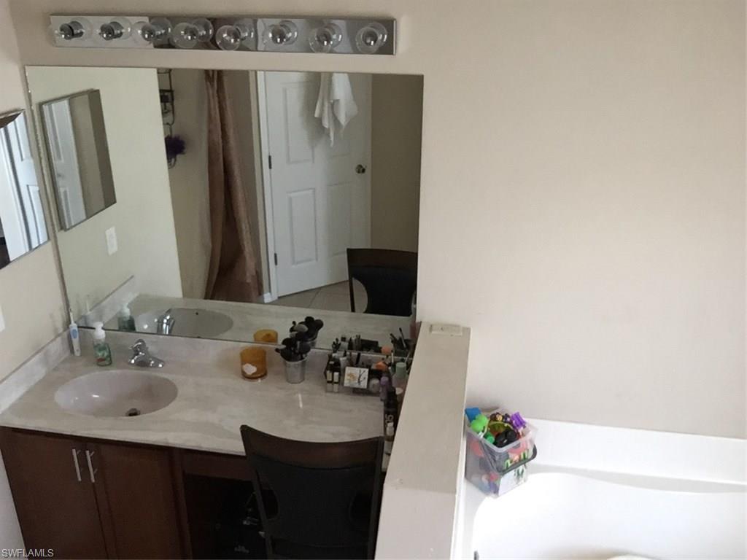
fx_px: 669
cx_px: 374
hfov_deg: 58.4
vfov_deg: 45.4
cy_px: 280
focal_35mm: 31
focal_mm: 2.65
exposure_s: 1/30
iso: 160
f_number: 2.2
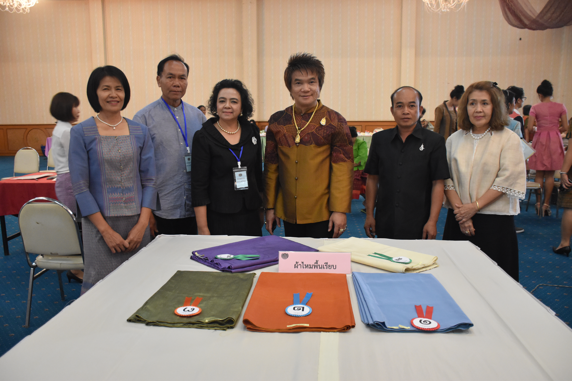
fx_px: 477
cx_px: 286
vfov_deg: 43.6
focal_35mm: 30
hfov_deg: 61.9
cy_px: 190
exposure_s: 1/60
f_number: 3.5
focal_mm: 20
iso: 2800
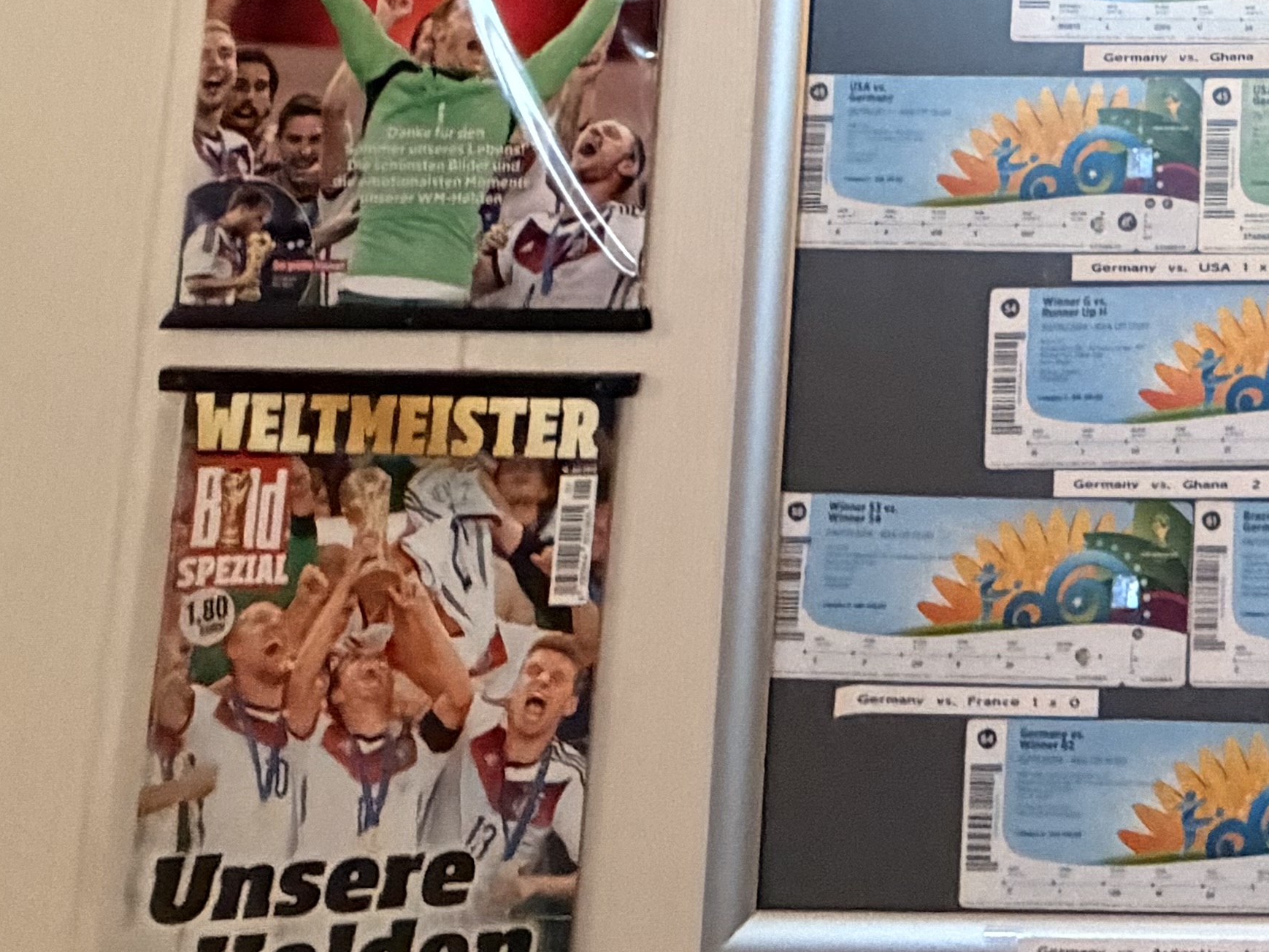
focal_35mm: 46
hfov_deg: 31.0
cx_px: 1693
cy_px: -445
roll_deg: -0.3
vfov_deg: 24.9
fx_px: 1687
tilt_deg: +6.5
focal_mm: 2.22
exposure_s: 1/50
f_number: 2.2
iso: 800
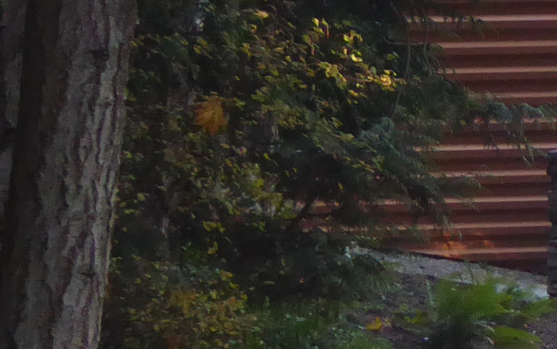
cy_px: -204
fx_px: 5769
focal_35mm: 380
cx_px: 1123
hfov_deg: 5.4
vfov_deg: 3.4
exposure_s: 1/60
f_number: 4.8
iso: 400
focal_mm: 15
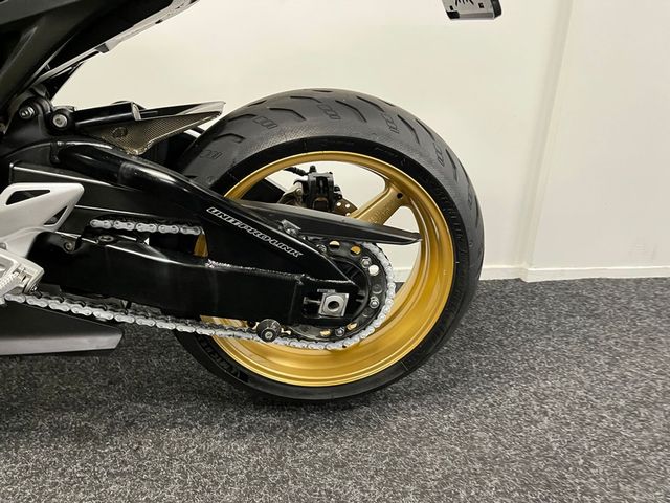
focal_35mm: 26
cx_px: 335
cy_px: 252
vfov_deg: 53.1
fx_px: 503
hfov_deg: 67.3
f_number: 1.6
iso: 250
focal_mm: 5.1
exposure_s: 1/50
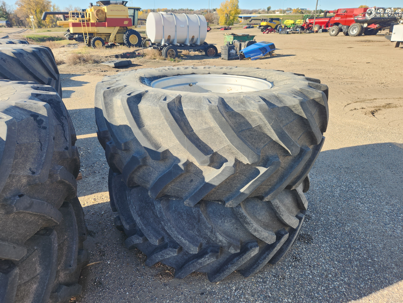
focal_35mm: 23
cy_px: 152
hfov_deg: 73.9
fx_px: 268
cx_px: 202
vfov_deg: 58.9
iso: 20
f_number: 1.8
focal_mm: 5.4
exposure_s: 1/461
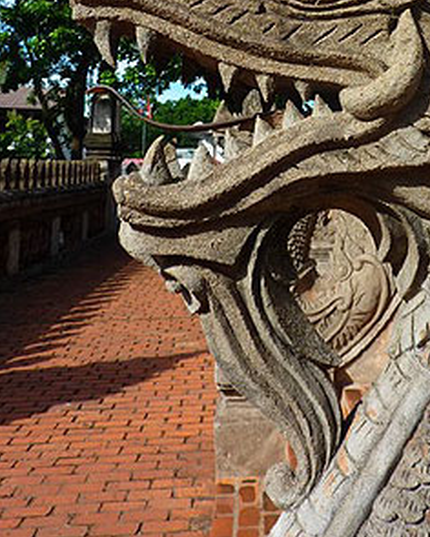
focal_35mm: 43
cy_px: 69
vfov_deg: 40.2
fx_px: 684
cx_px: 324
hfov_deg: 34.1
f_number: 4
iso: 80
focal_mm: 4.1
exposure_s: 1/400
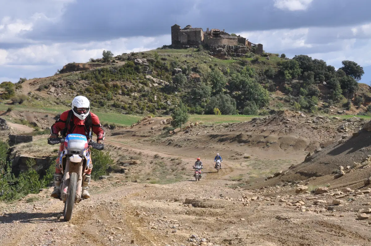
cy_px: 123
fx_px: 741
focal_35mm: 72
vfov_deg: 18.9
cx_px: 186
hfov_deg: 28.1
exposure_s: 1/200
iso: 320
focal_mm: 48
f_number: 14
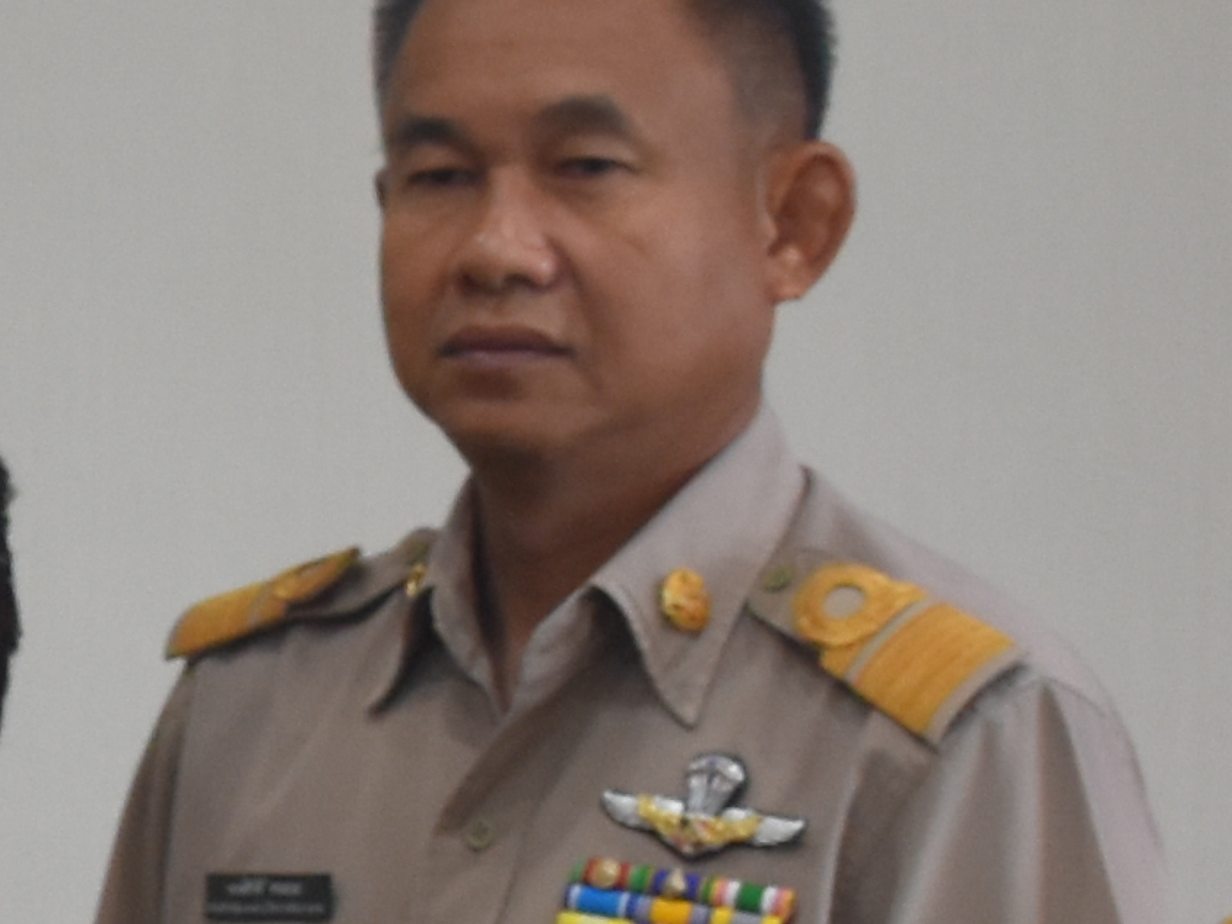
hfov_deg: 7.5
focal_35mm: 246
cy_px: 852
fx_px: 8755
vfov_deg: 6.0
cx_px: -1654
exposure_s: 1/60
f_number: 4
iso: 800
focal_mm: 24
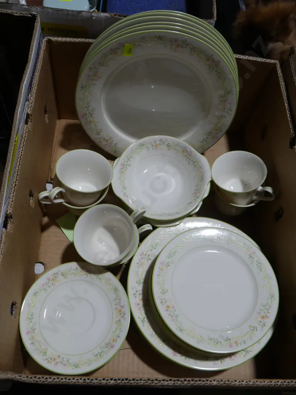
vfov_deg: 60.0
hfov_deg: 46.8
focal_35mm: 30
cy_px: 198
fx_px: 342
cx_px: 148
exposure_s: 1/160
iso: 200
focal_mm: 15
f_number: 4.5
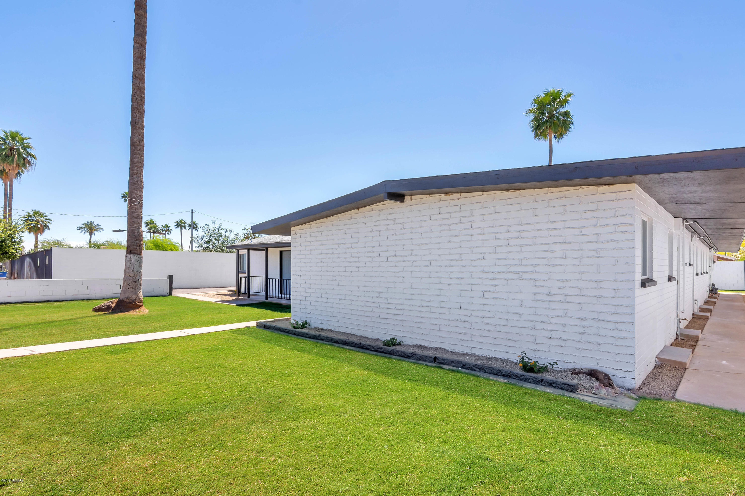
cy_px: 248
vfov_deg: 69.7
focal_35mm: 17
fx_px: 357
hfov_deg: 92.4
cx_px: 372
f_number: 10
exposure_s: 1/400
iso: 320
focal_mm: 11.5
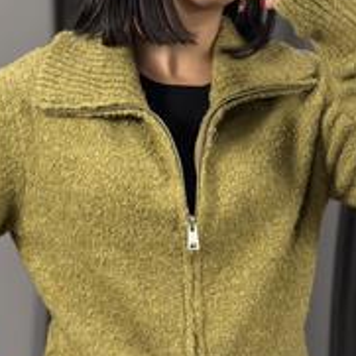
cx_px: 130
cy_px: 217
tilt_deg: -27.9
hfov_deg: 17.9
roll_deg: +1.1
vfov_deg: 17.9
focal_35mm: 97
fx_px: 1129
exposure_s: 1/100
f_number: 1.78
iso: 160
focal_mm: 6.86
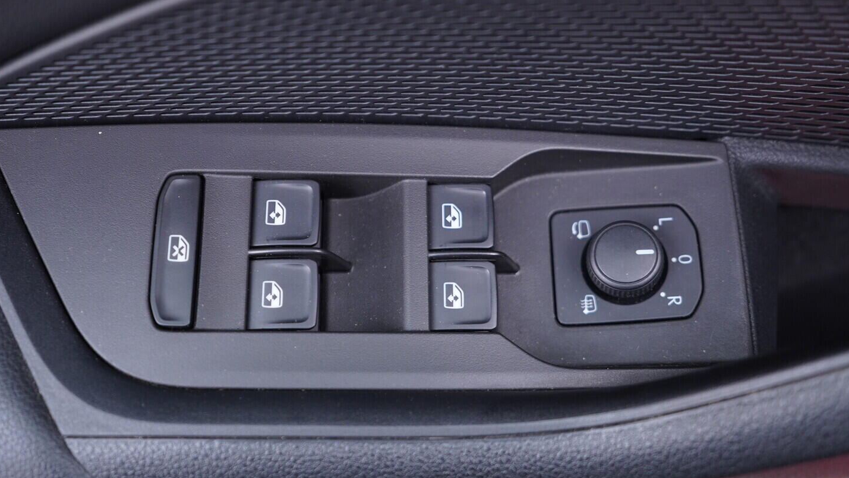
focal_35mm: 38
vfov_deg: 31.2
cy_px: 217
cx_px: 425
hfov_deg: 52.8
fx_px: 856
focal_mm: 24
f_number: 2.8
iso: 400
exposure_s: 1/40
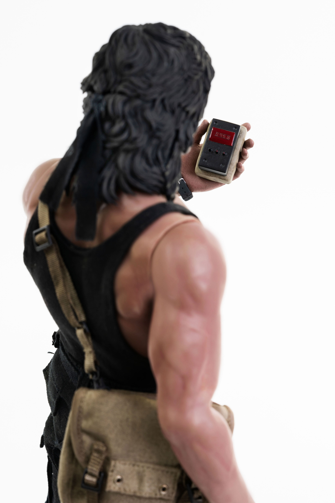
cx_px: 168
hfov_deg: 15.2
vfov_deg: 22.6
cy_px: 252
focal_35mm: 90
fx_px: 1256
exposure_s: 1/3
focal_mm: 90
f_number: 10
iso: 125
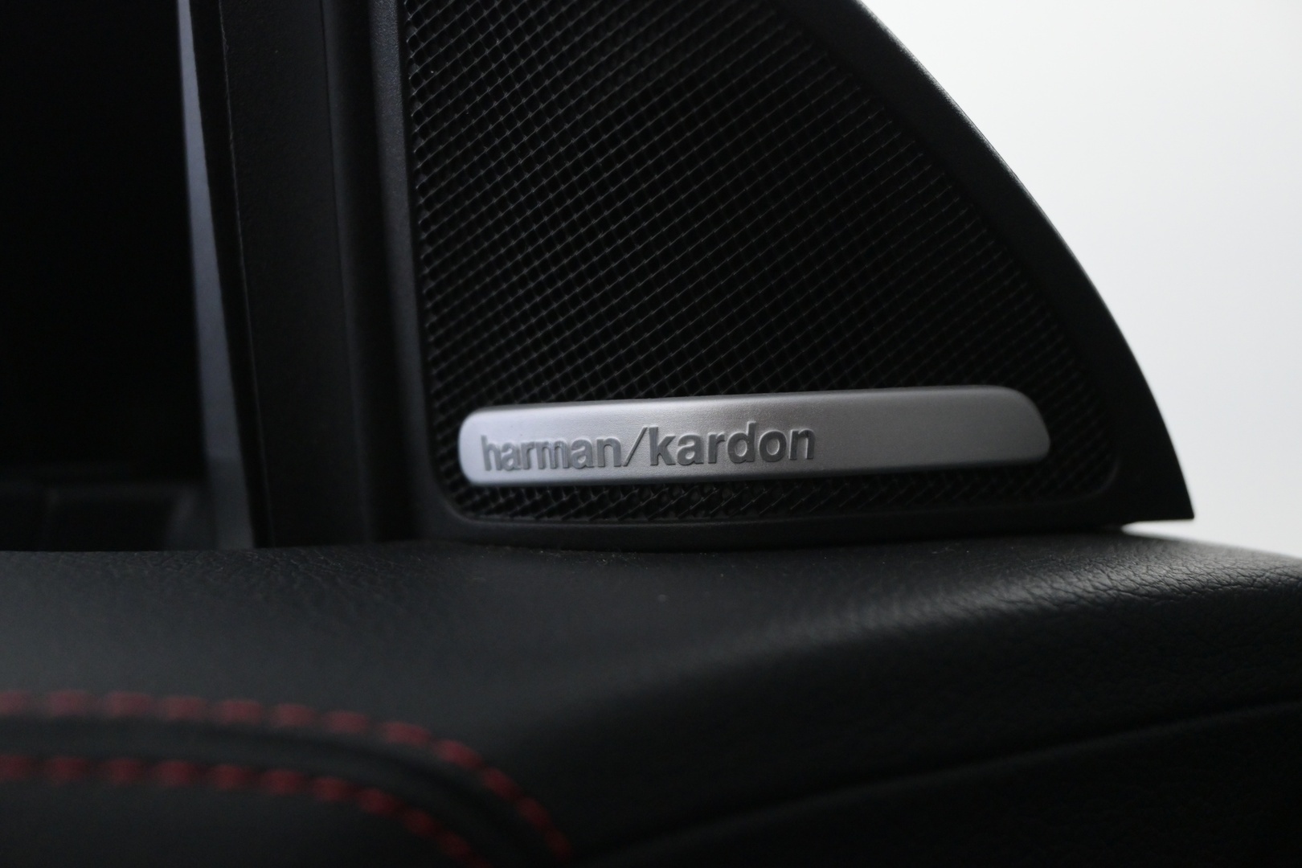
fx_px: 2116
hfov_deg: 34.2
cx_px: 651
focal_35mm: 58
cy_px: 434
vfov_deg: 23.2
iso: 2500
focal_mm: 39
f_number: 5.6
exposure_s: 1/100
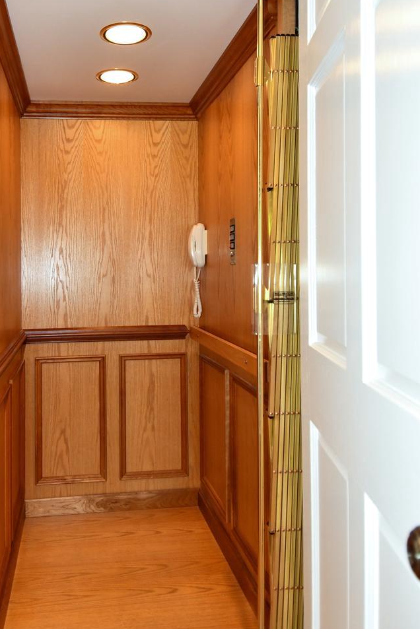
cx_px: 136
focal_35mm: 29
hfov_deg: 44.3
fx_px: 507
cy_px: 267
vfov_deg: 63.3
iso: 1000
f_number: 4
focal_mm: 12
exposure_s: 1/60
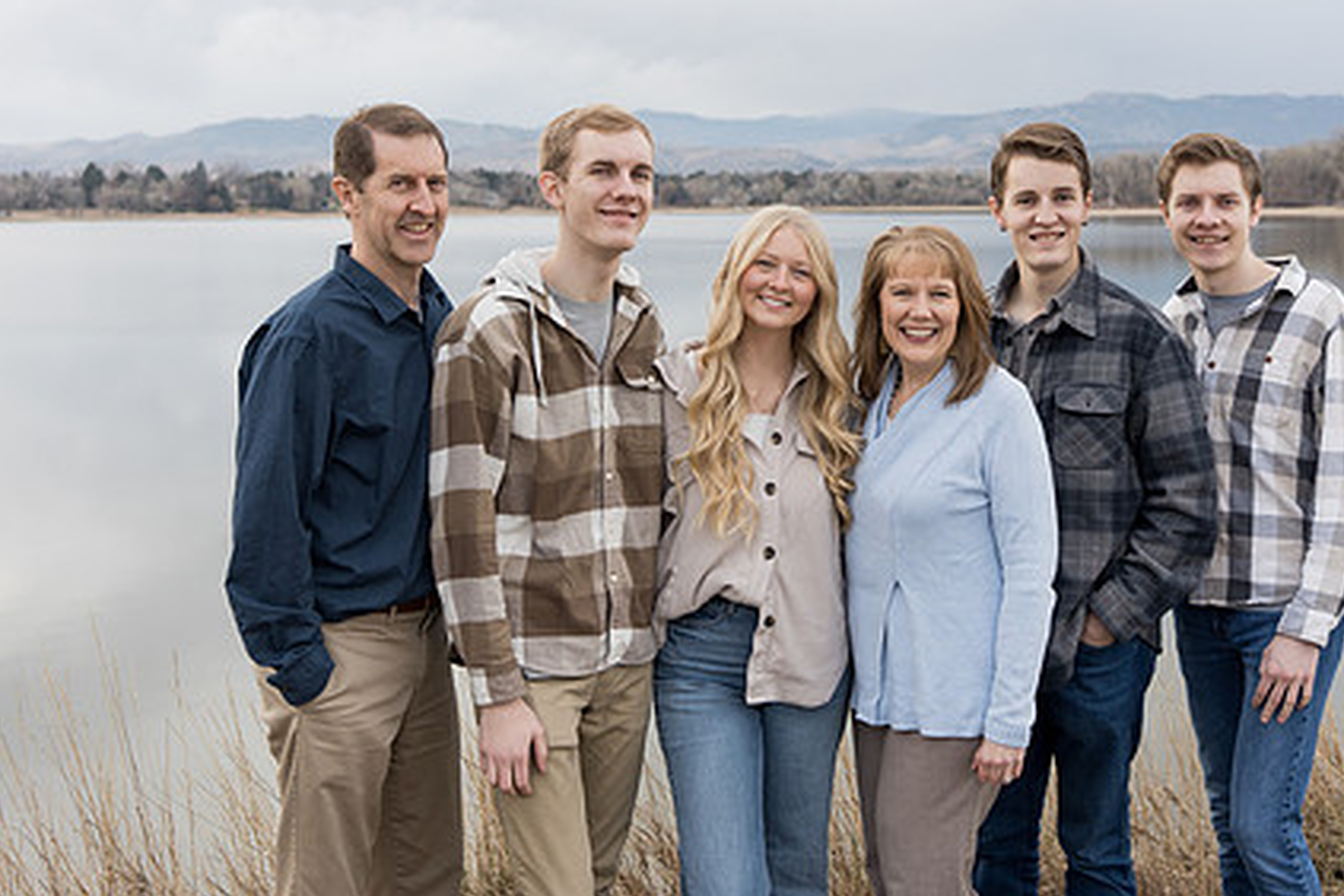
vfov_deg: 28.0
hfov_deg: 41.1
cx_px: 734
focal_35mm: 48
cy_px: 367
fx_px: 1792
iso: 200
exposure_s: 1/200
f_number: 4
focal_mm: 35
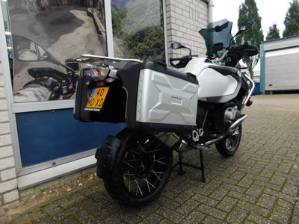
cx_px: 150
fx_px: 199
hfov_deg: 73.9
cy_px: 112
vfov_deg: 58.9
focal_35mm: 23
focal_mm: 4
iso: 125
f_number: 3
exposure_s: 1/250
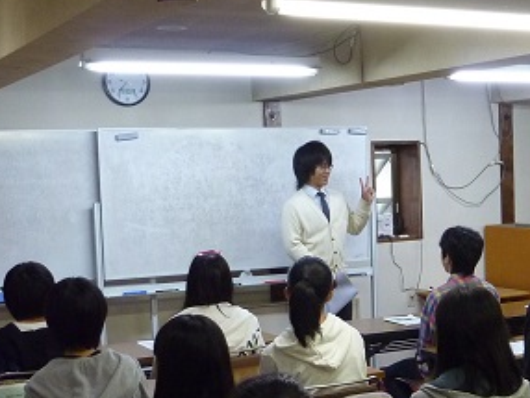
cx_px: 378
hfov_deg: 28.6
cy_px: 275
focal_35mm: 67
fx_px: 1027
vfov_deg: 21.8
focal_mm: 5
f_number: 3.4
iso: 320
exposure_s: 1/30
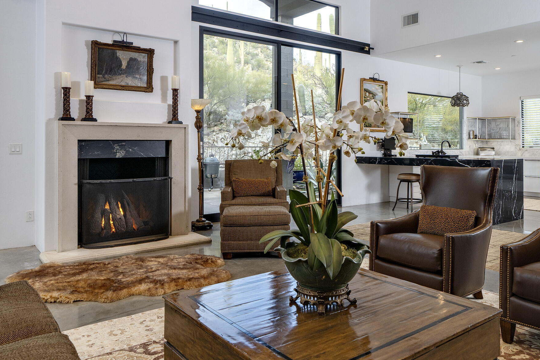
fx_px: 405
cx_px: 299
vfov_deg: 47.6
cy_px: 141
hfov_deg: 67.2
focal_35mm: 27
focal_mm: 17
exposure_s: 1/20
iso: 200
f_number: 7.1
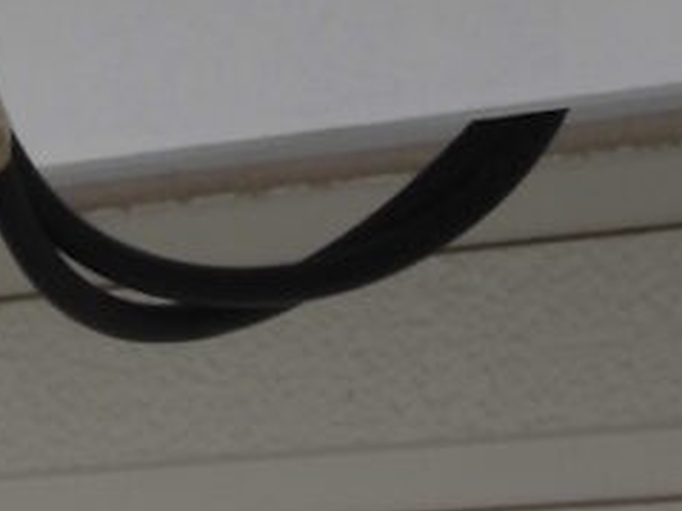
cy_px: -488
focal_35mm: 403
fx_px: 7936
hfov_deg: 4.9
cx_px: 166
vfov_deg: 3.7
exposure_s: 1/160
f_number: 4.7
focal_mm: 16.9
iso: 100
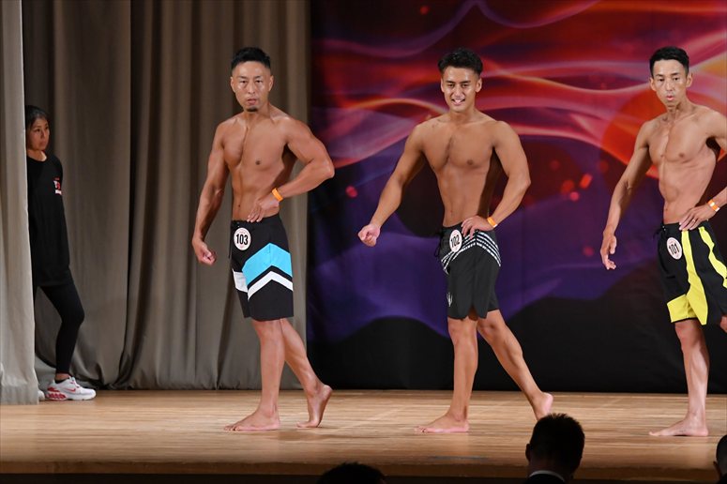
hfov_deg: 9.5
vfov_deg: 6.3
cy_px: 242
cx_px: 364
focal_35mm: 217
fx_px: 4380
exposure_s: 1/400
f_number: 5.6
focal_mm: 145
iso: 3200
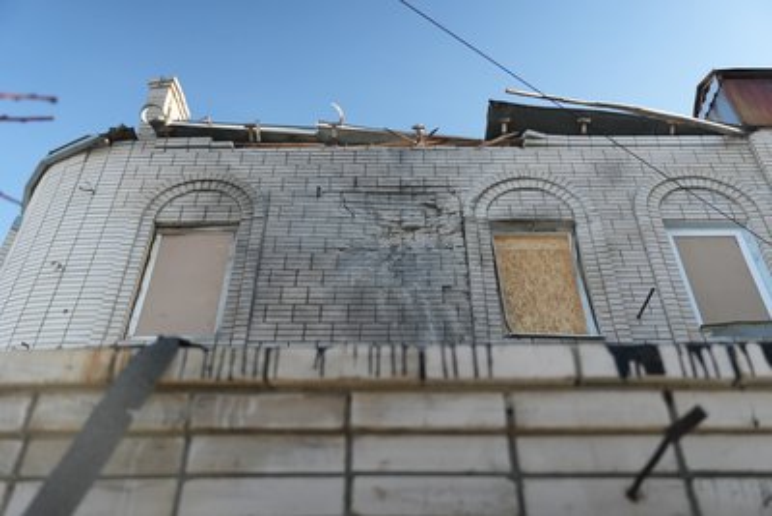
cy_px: 258
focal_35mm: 33
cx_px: 386
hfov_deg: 57.2
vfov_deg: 40.0
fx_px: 708
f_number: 2.8
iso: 1600
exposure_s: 1/200
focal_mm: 33
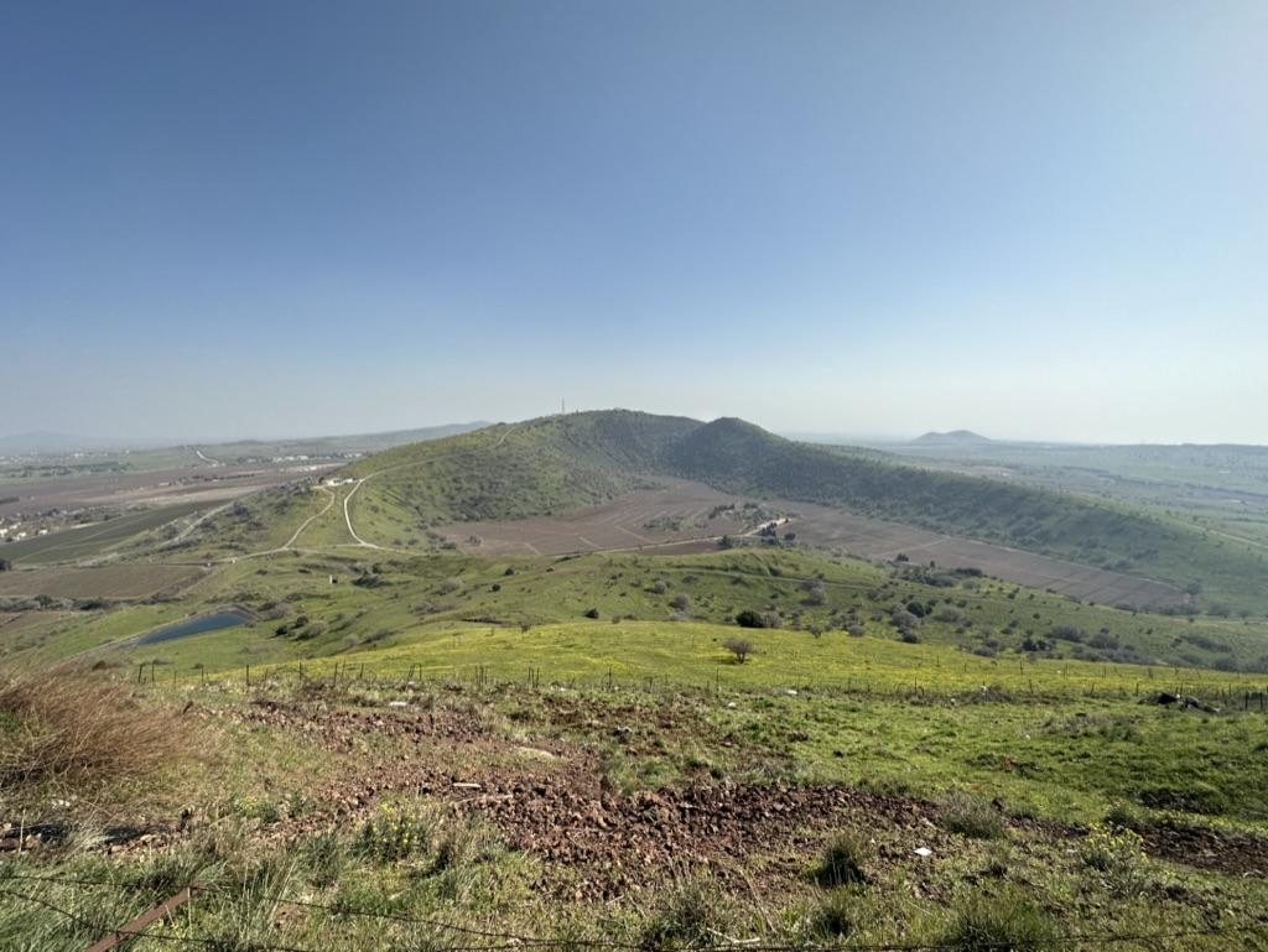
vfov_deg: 85.7
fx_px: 513
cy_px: 476
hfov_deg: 102.0
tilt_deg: -6.7
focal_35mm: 14
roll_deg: +2.6
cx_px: 634
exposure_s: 1/2882
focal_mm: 2.22
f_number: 2.2
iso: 50
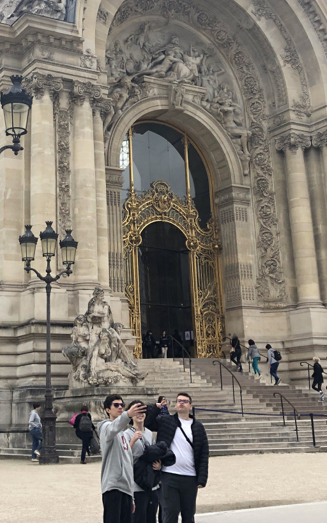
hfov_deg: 22.2
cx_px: 93
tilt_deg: +17.4
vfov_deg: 34.7
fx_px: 827
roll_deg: +0.2
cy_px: 163
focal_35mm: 58
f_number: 1.8
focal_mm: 3.99
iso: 20
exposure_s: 1/906
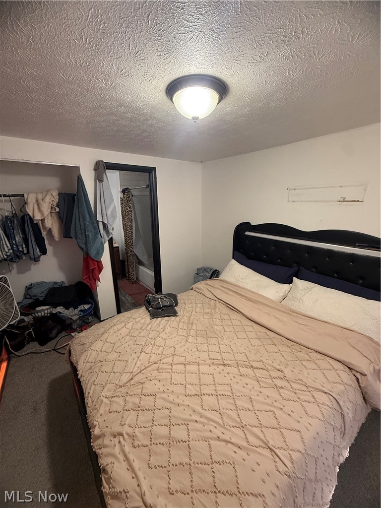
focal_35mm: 14
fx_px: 205
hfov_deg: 85.7
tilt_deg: -14.0
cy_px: 254
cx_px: 190
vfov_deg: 102.1
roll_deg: +0.9
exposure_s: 1/60
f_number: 2.2
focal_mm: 2.22
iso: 320
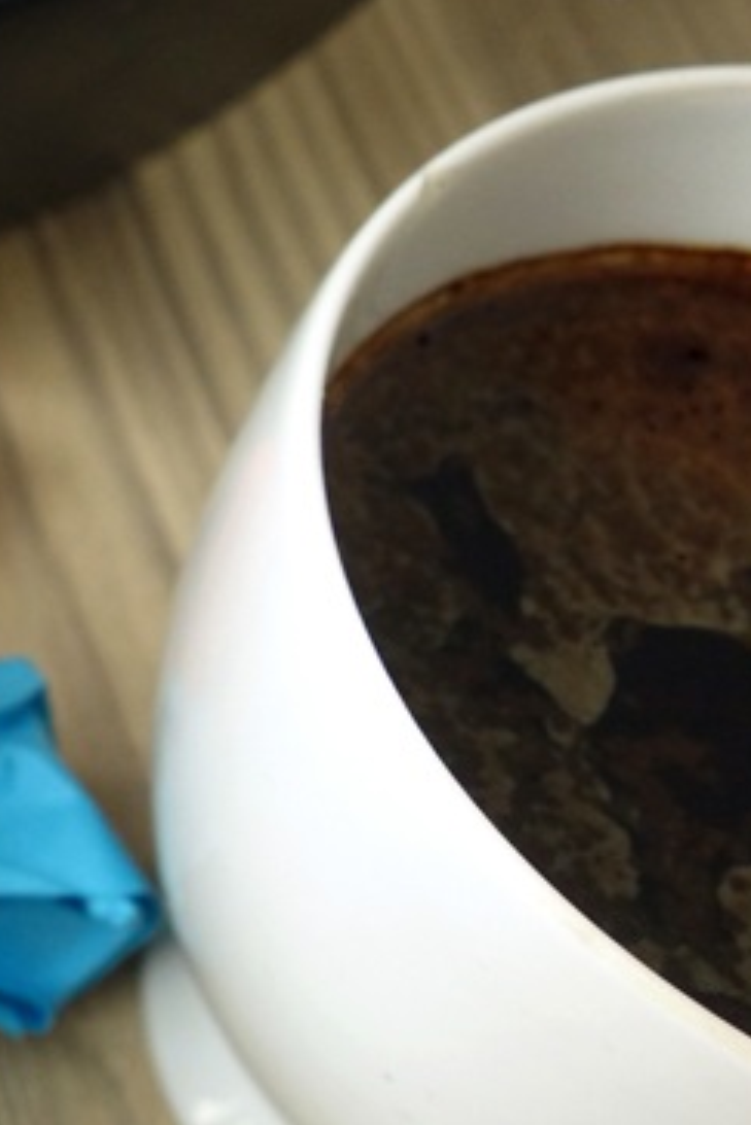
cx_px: -899
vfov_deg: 24.4
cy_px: 461
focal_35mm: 83
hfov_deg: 13.3
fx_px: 2595
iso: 400
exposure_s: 1/60
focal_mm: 10.4
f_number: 3.5
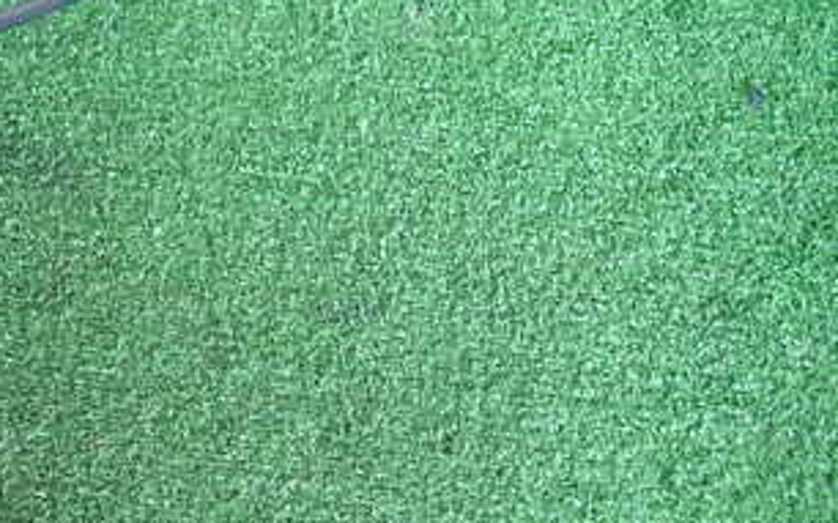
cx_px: 19
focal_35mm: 52
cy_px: 304
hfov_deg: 35.5
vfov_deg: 24.8
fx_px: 1187
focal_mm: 4.5
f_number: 2
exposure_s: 1/60
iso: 125
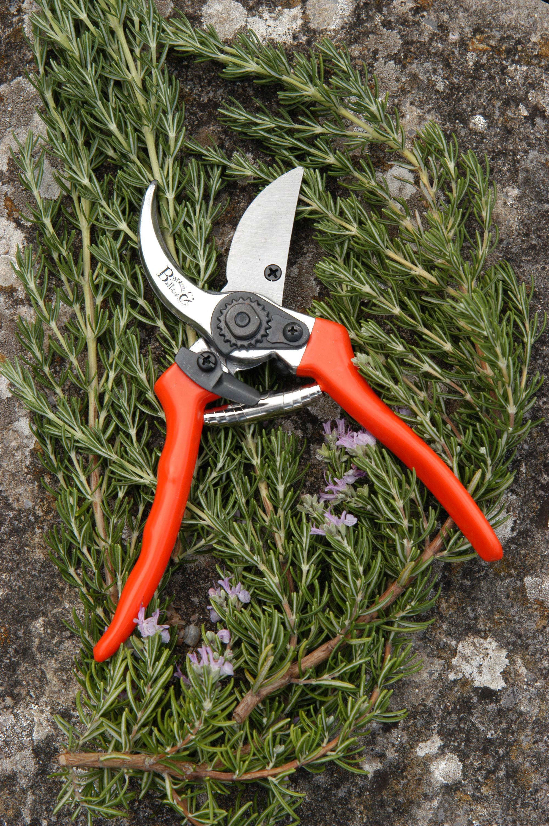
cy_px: 413
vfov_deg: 20.6
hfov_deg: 13.8
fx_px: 2269
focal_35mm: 99
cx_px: 274
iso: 200
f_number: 9
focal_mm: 66
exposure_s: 1/125
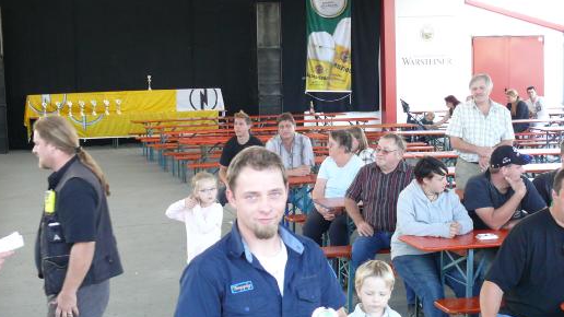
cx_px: 282
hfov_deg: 32.4
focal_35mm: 65
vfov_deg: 18.5
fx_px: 972
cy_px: 180
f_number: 3.2
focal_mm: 9.4
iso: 200
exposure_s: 1/80
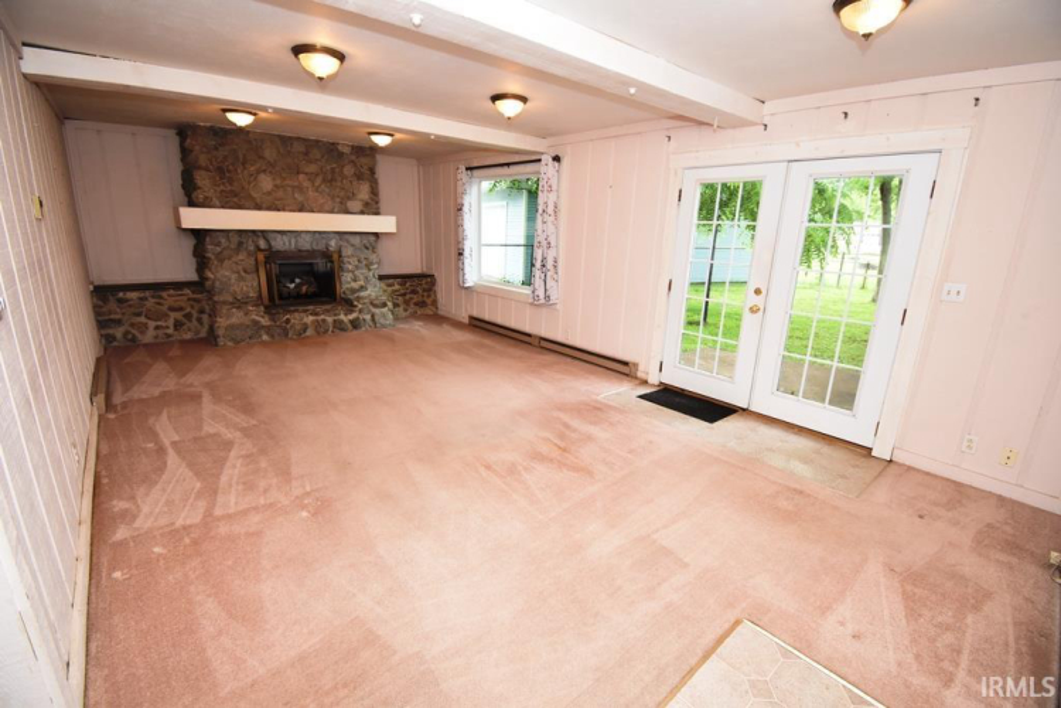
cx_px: 530
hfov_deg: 100.4
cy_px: 354
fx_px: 442
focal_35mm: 15
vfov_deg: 77.3
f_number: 5
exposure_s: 1/100
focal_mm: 10
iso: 800
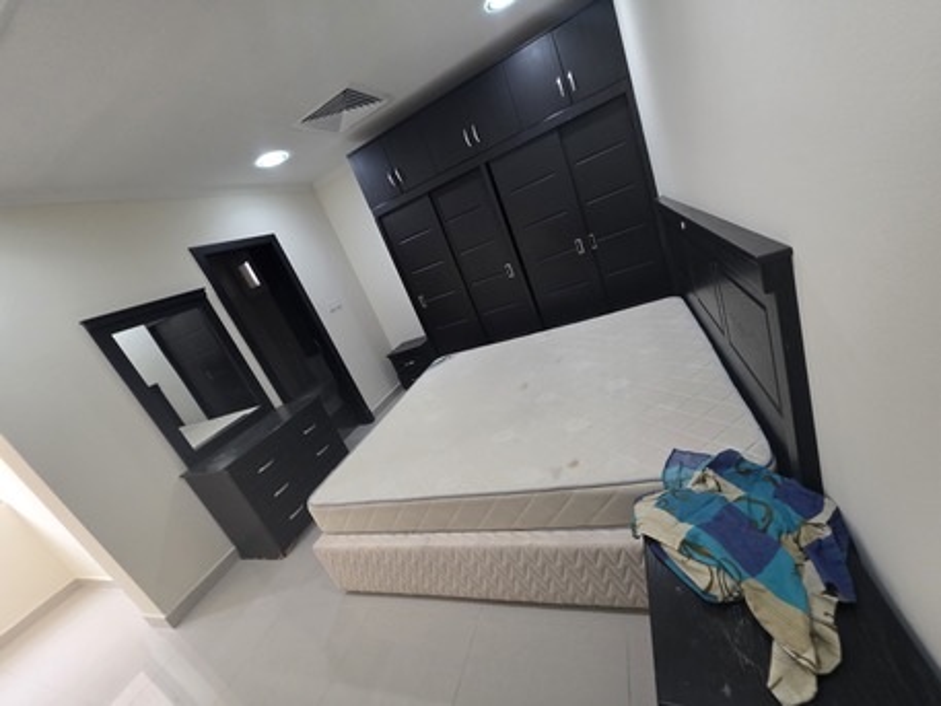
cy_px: 353
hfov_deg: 106.2
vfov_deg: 89.9
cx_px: 470
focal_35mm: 13
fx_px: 353
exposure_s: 1/50
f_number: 1.9
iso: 250
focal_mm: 2.2
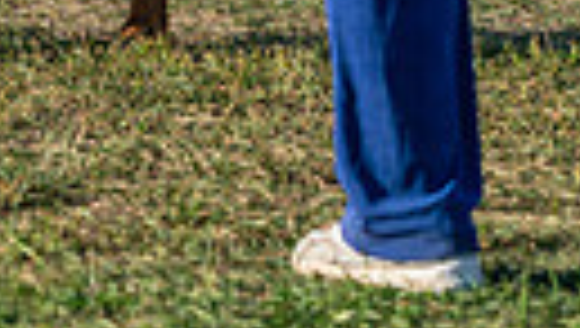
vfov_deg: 2.2
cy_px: -389
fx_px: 8640
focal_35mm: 561
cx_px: -409
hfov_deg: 3.8
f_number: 4.5
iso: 200
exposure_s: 1/1250
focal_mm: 119
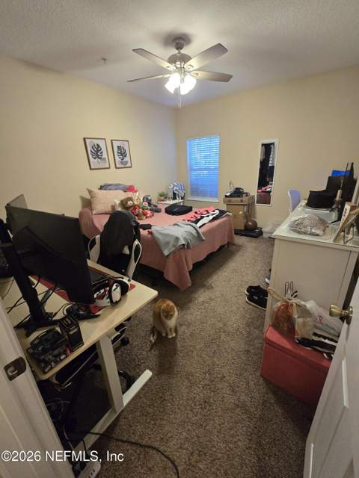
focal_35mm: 13
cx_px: 180
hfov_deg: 89.9
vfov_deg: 106.2
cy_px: 239
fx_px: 180
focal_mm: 2.2
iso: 500
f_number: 2.2
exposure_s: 1/60
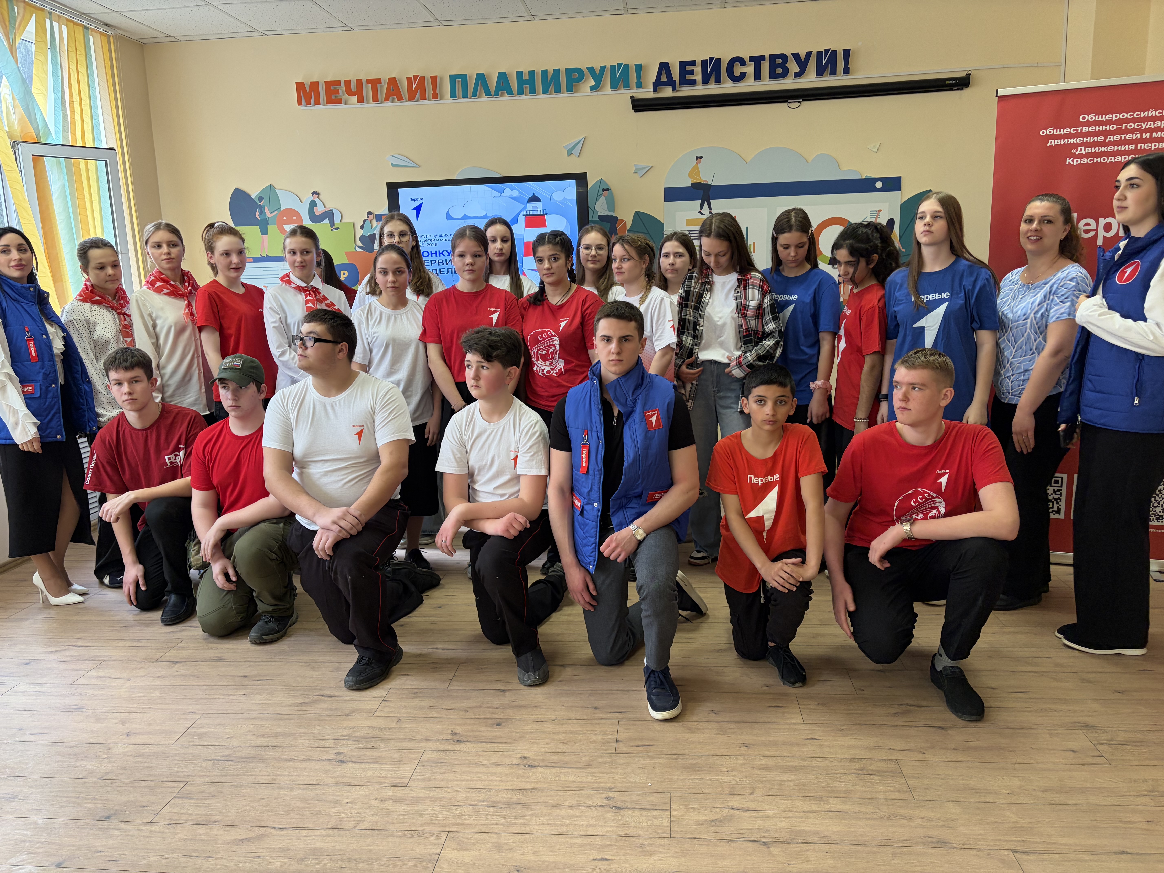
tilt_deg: -11.1
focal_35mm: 26
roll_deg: +2.2
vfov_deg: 53.1
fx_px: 874
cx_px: 582
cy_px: 436
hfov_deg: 67.3
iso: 100
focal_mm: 5.96
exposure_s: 1/50
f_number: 1.6
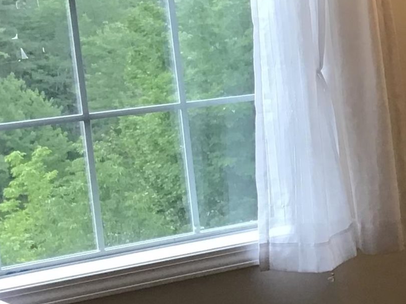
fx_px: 1384
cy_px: 155
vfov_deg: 12.6
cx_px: 683
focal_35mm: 118
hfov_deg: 14.9
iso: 25
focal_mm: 3.3
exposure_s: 1/40
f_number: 2.4
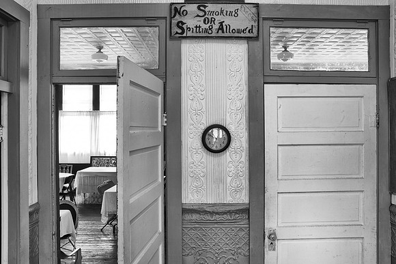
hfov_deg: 65.5
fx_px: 308
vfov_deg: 46.4
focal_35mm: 28
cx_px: 198
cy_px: 132
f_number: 22
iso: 200
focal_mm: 28
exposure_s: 2
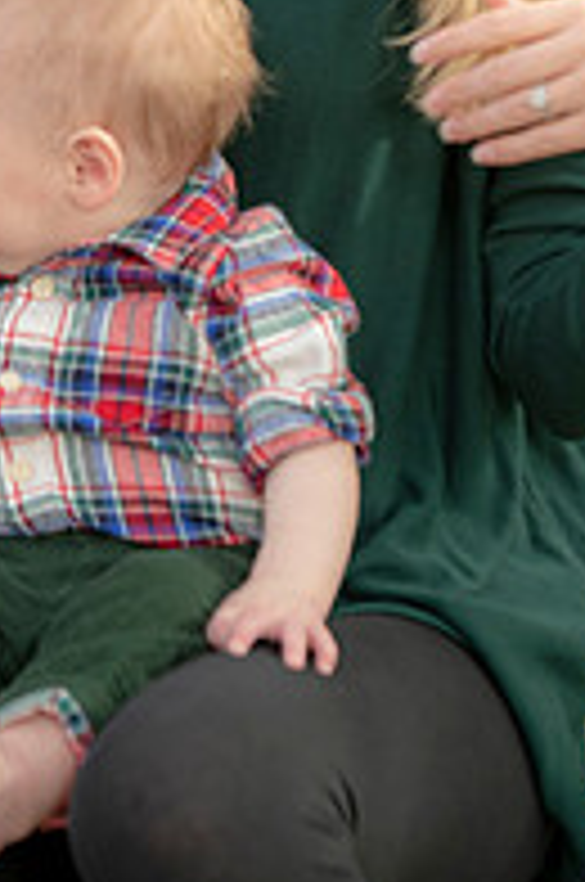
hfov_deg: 5.4
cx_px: 248
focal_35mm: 253
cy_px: 162
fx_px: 6188
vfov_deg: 8.1
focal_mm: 110
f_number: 4
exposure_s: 1/160
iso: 320
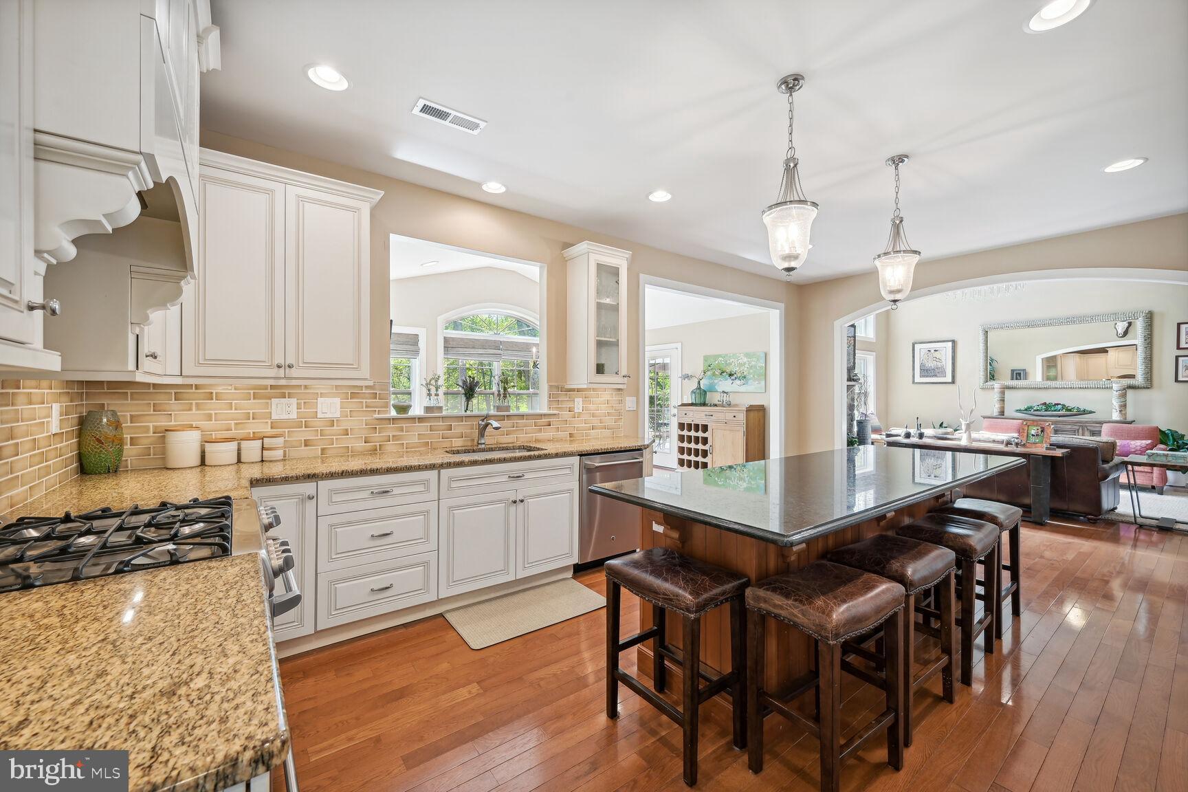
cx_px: 594
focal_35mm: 14
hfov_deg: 104.3
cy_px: 396
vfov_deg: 81.2
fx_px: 462
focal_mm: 14
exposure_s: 1/10
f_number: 8
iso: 200
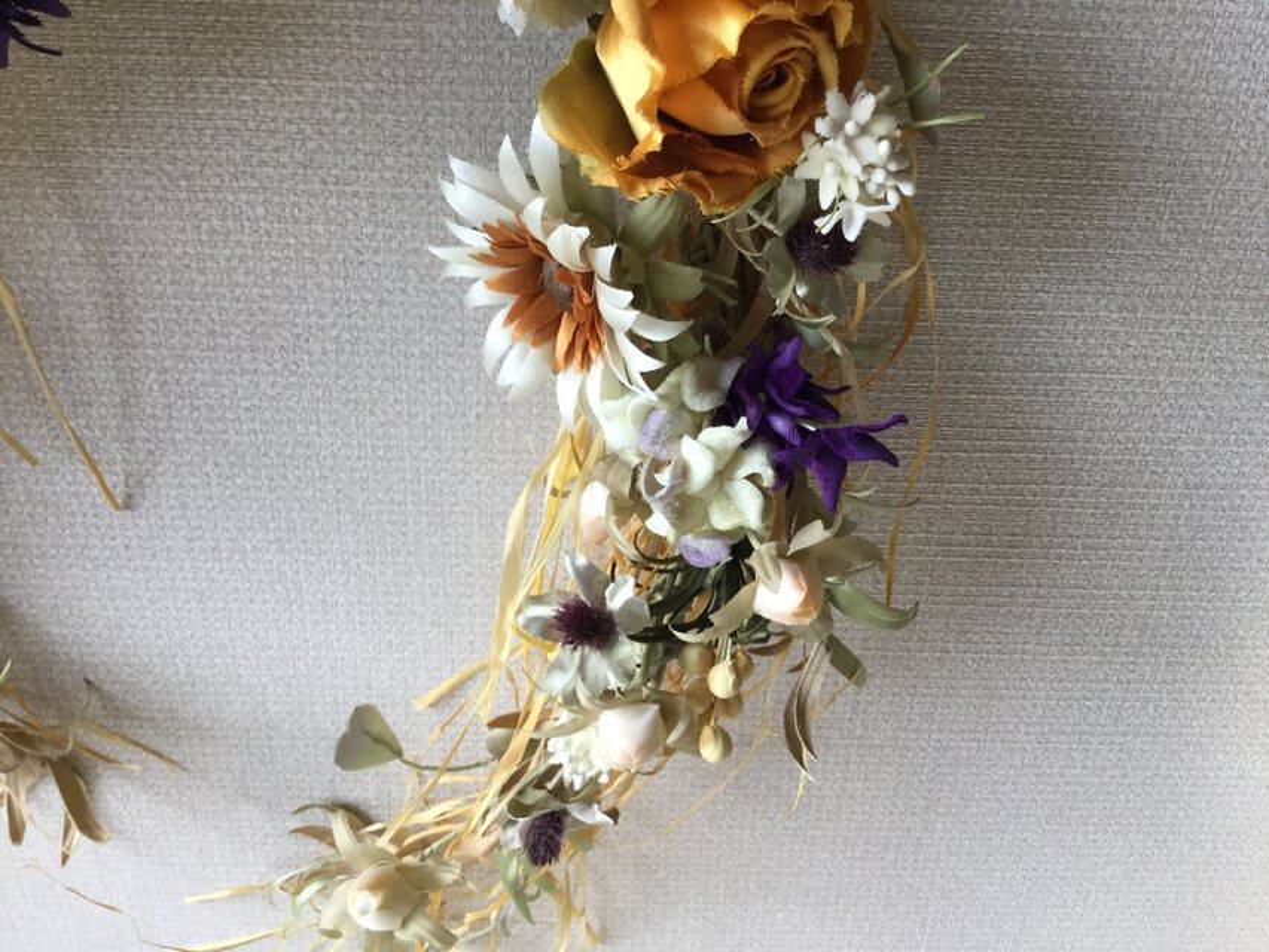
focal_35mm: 31
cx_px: 634
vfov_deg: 45.5
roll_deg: -2.1
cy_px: 476
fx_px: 1137
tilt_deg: -29.3
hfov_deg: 58.3
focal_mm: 3.3
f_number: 2.4
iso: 25
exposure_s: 1/30
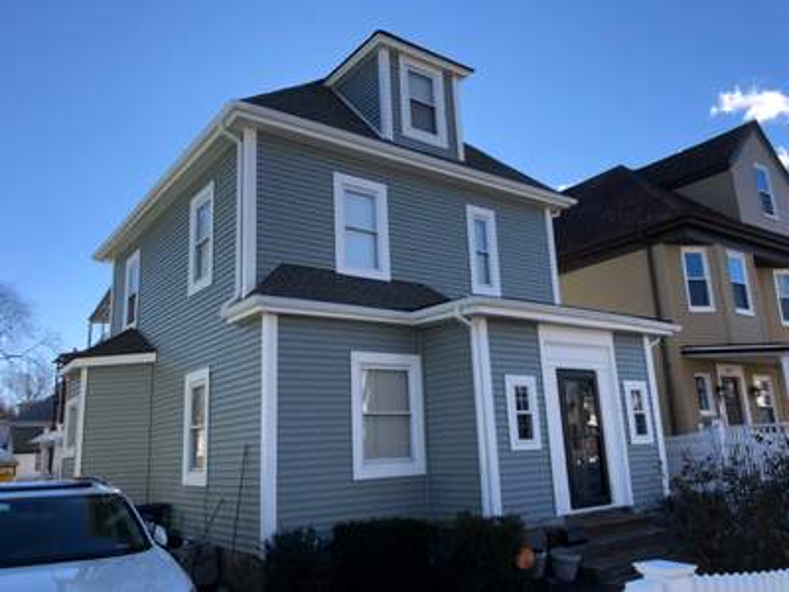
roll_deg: +3.2
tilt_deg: +13.8
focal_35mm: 28
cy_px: 296
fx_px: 638
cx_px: 394
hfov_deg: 63.4
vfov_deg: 49.7
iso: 20
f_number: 1.8
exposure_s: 1/1946
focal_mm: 4
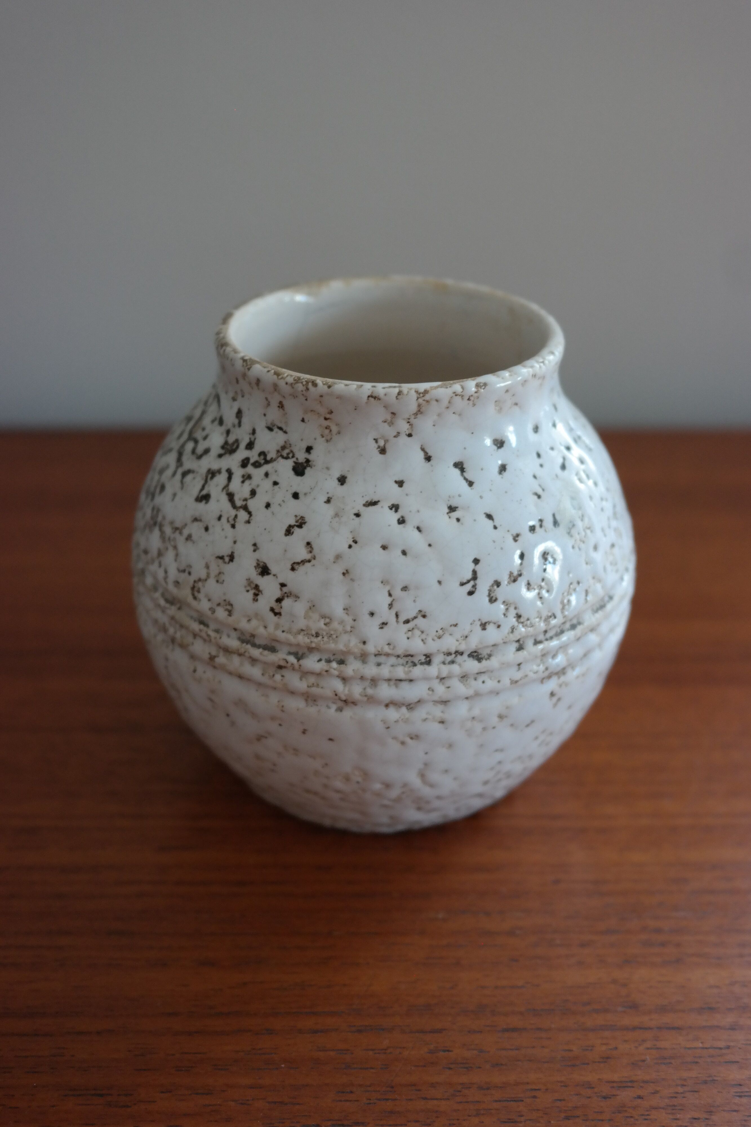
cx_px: 376
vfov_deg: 45.4
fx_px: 1346
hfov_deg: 31.2
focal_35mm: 43
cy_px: 564
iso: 800
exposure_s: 1/50
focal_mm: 28
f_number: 4
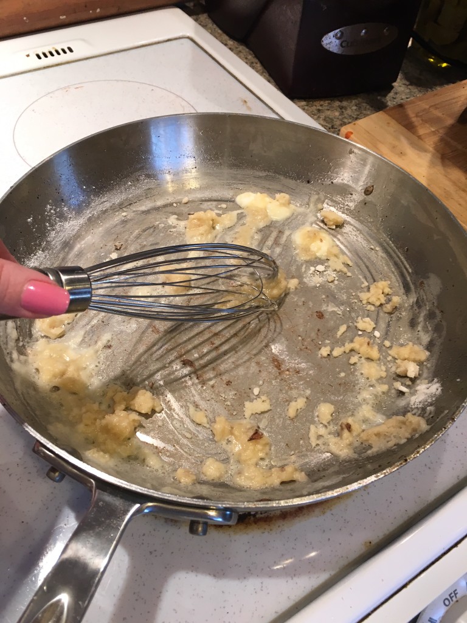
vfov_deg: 61.7
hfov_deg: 48.2
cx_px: 234
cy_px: 312
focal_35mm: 29
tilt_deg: -49.7
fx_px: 522
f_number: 2.2
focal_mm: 4.15
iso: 40
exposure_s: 1/30
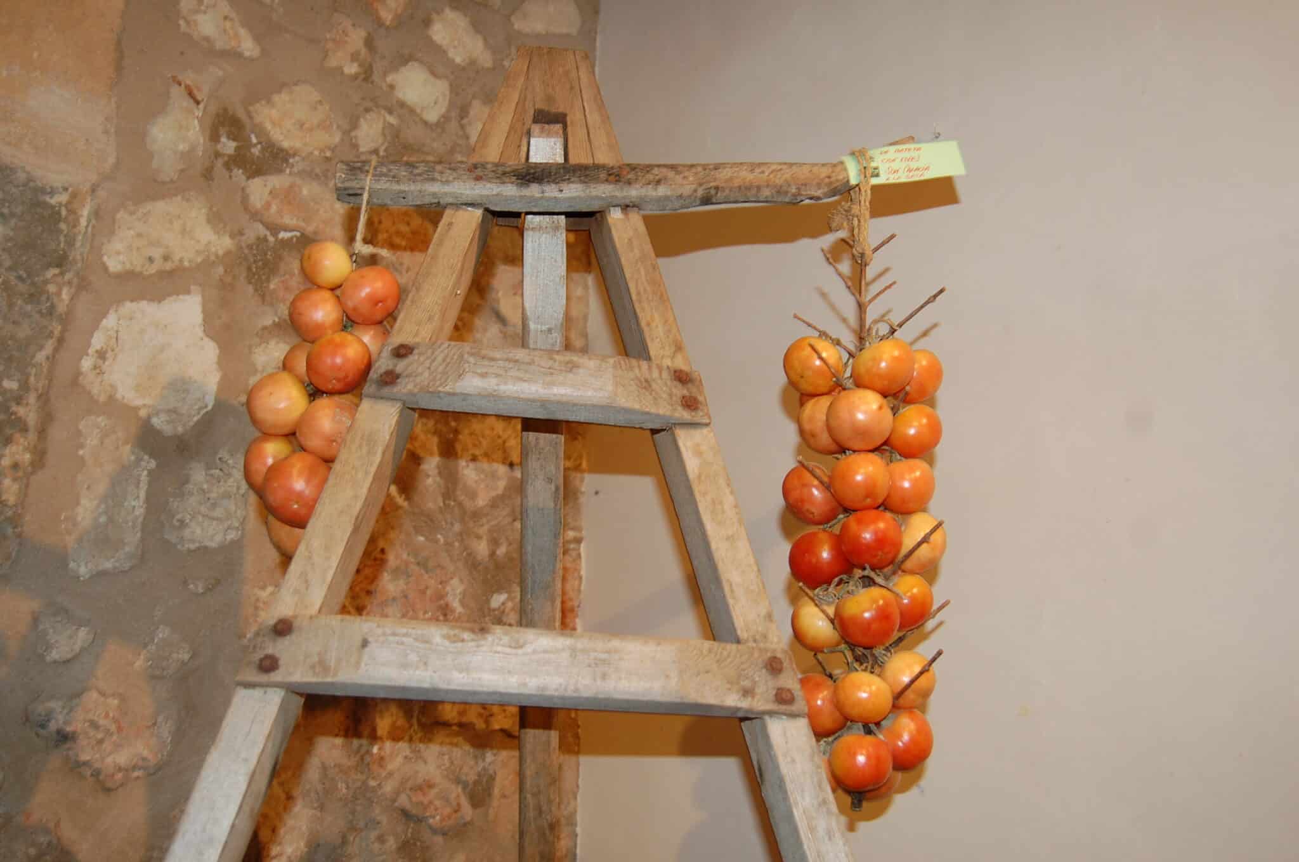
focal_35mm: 30
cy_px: 431
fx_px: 1081
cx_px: 650
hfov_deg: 62.0
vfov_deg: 43.5
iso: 400
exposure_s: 1/60
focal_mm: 20
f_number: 3.8
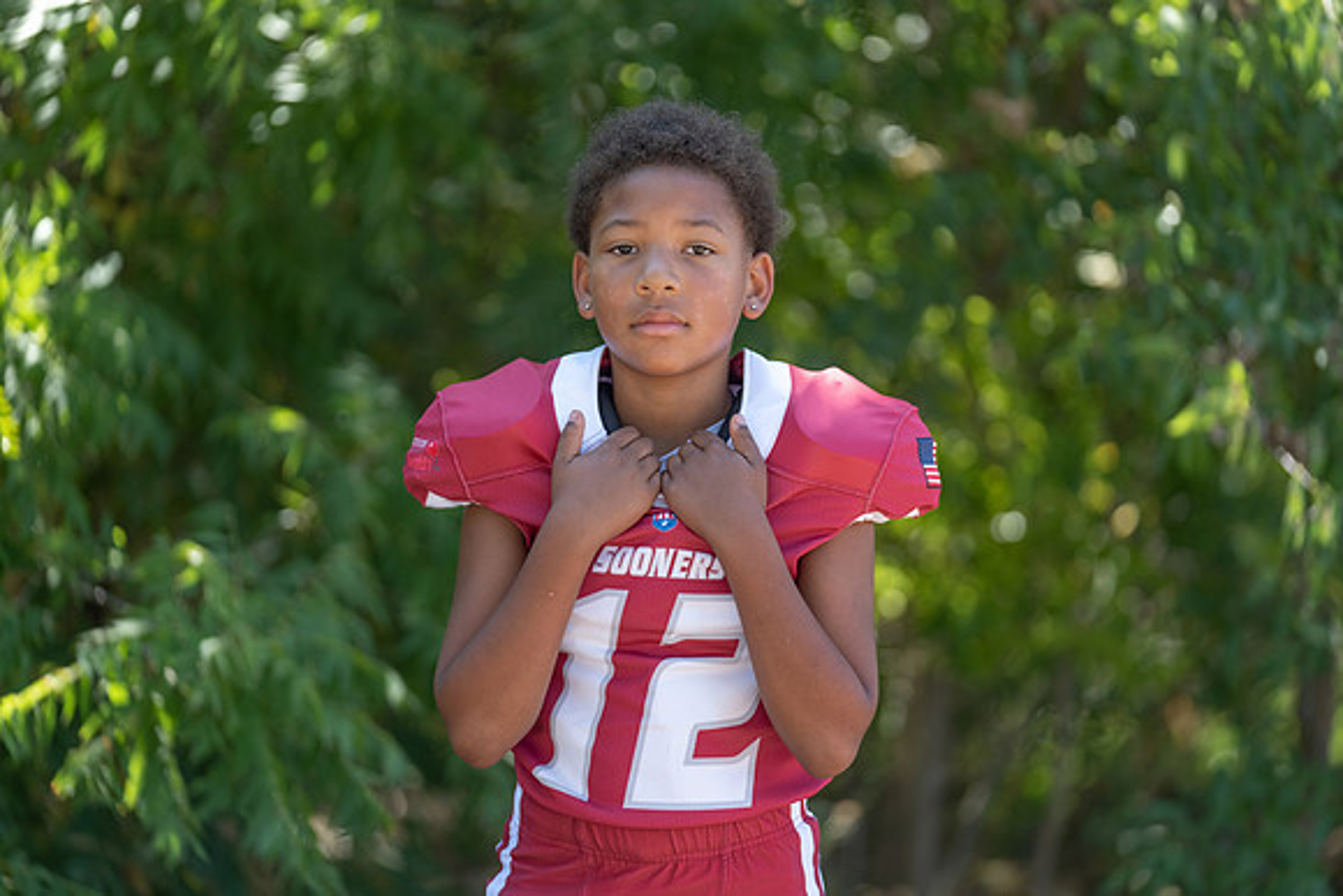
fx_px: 5224
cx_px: 672
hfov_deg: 14.7
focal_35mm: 140
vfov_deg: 9.8
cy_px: 448
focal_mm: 140
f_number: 2.8
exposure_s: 1/320
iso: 100
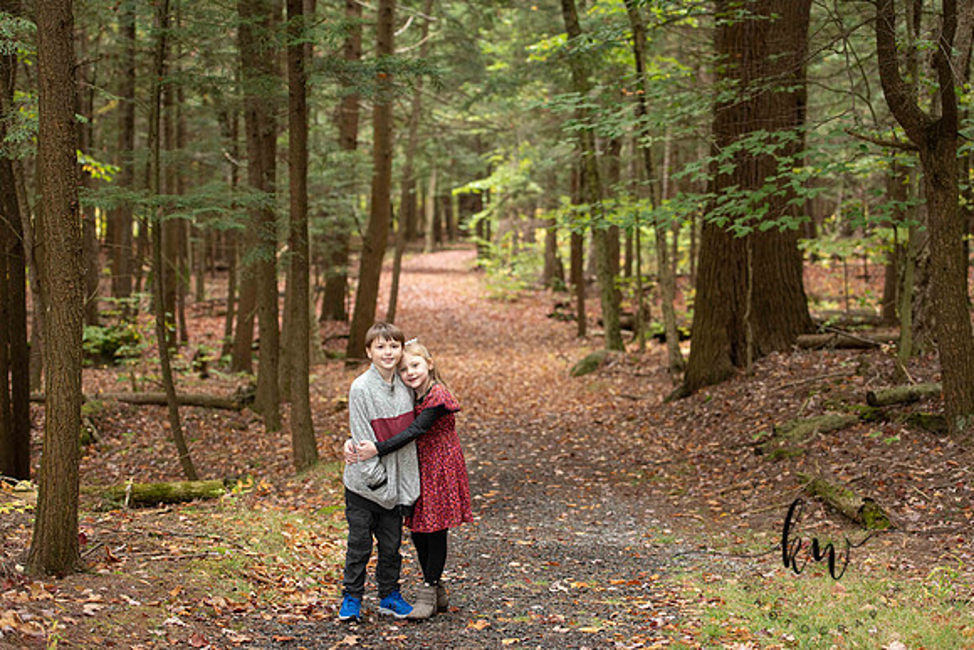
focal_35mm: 70
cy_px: 325
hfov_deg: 28.8
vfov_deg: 19.5
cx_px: 487
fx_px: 1894
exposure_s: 1/200
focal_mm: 70
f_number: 2.8
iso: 400
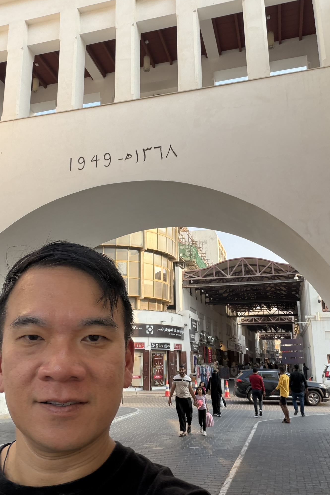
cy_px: 243
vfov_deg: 58.7
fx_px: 440
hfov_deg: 41.0
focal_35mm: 32
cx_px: 143
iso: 32
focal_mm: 2.71
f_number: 1.9
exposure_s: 1/174
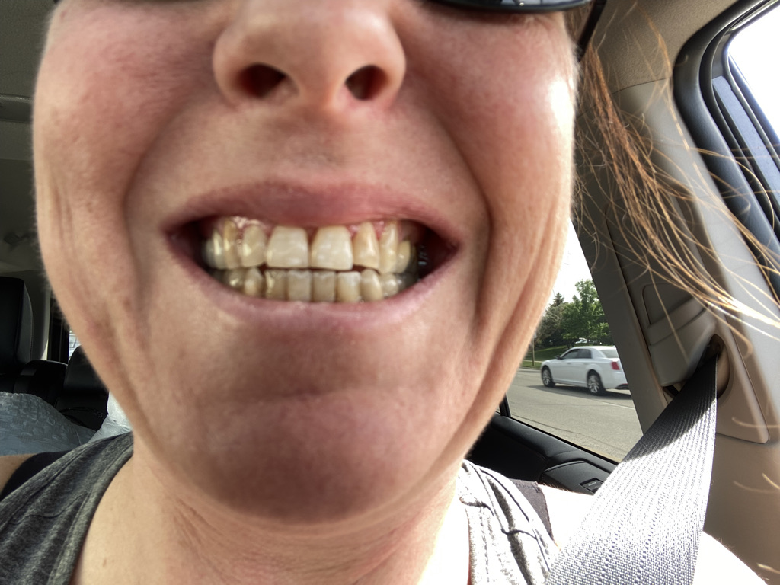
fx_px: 518
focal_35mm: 23
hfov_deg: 73.9
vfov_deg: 58.9
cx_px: 390
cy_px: 292
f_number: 2.2
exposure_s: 1/100
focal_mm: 2.71
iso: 32
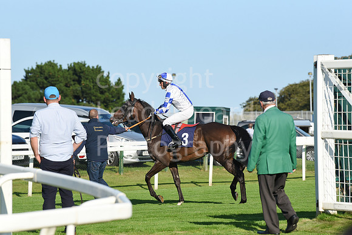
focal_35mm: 200
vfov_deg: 6.9
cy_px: 118
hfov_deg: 10.3
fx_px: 1956
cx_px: 176
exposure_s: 1/3200
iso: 640
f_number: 6.3
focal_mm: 200
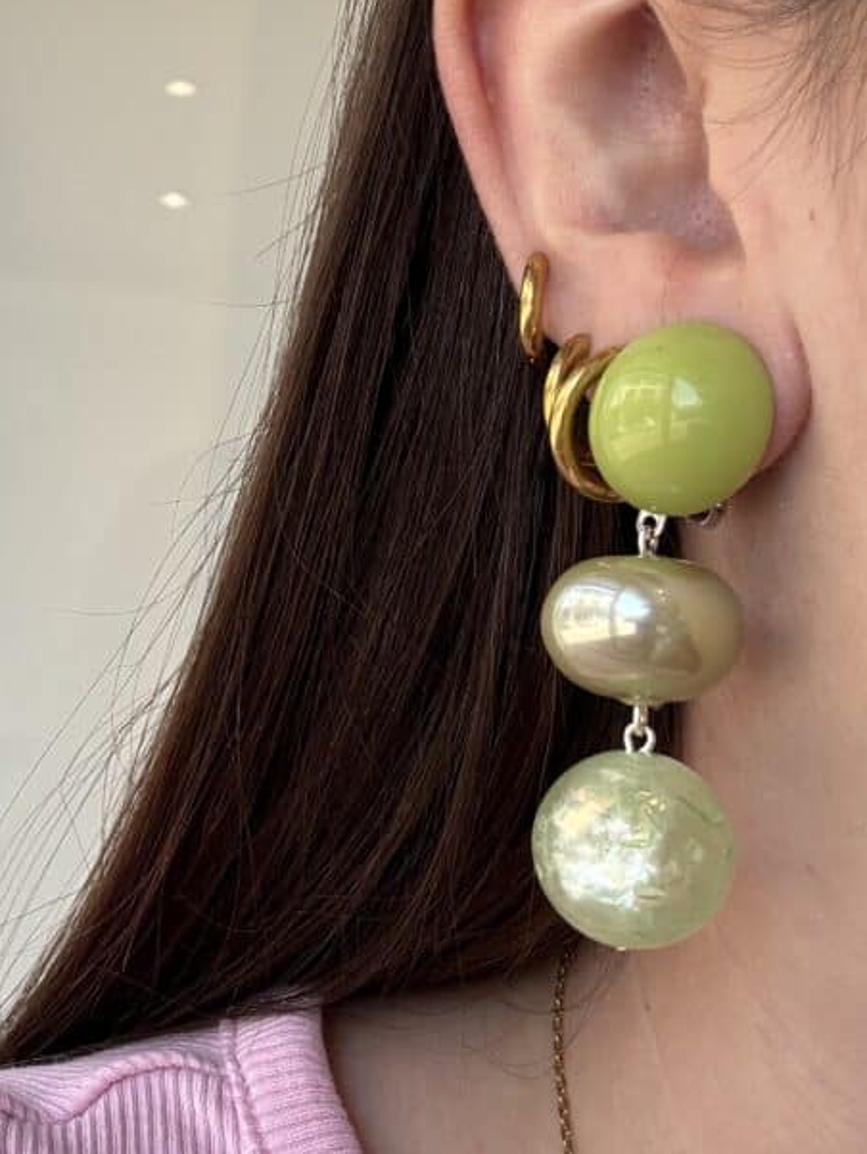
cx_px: 272
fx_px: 1702
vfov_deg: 37.5
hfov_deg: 28.4
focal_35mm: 51
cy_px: 573
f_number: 1.9
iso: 25
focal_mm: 2.69
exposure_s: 1/121
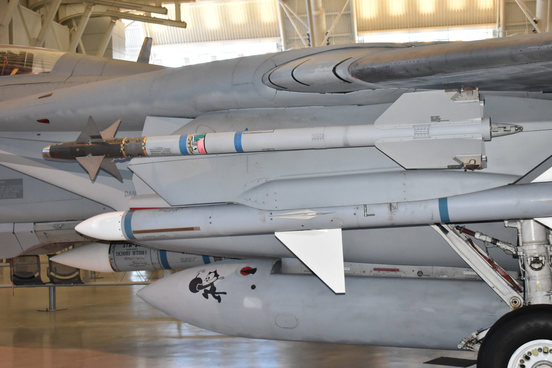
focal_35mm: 57
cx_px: 276
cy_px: 184
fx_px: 874
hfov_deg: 35.1
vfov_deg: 23.8
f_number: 5.6
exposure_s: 1/60
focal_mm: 38
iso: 2000
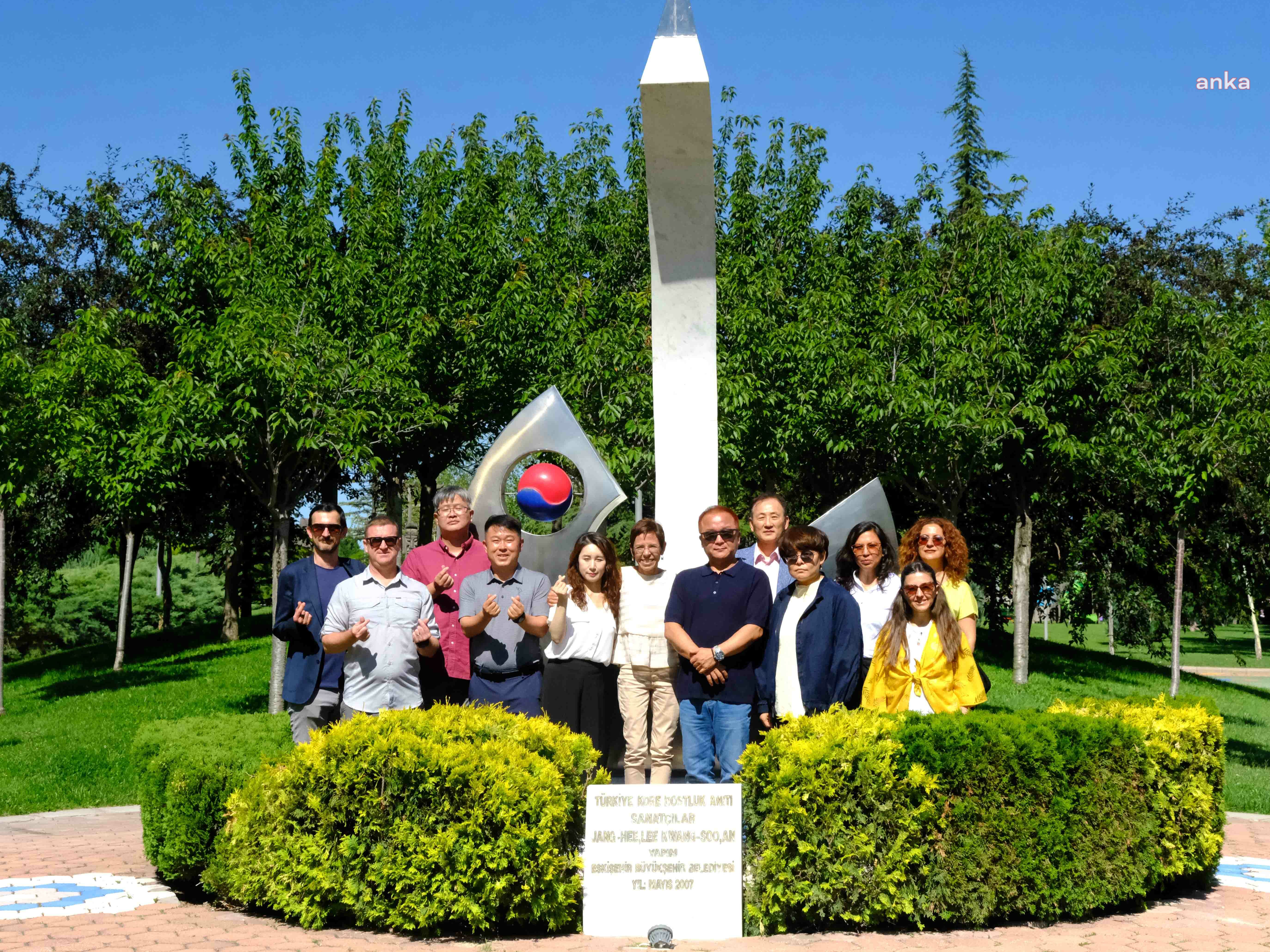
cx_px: 610
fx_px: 2165
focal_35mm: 59
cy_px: 473
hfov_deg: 32.7
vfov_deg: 24.8
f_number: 8
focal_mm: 35.8
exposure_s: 1/7000
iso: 3200
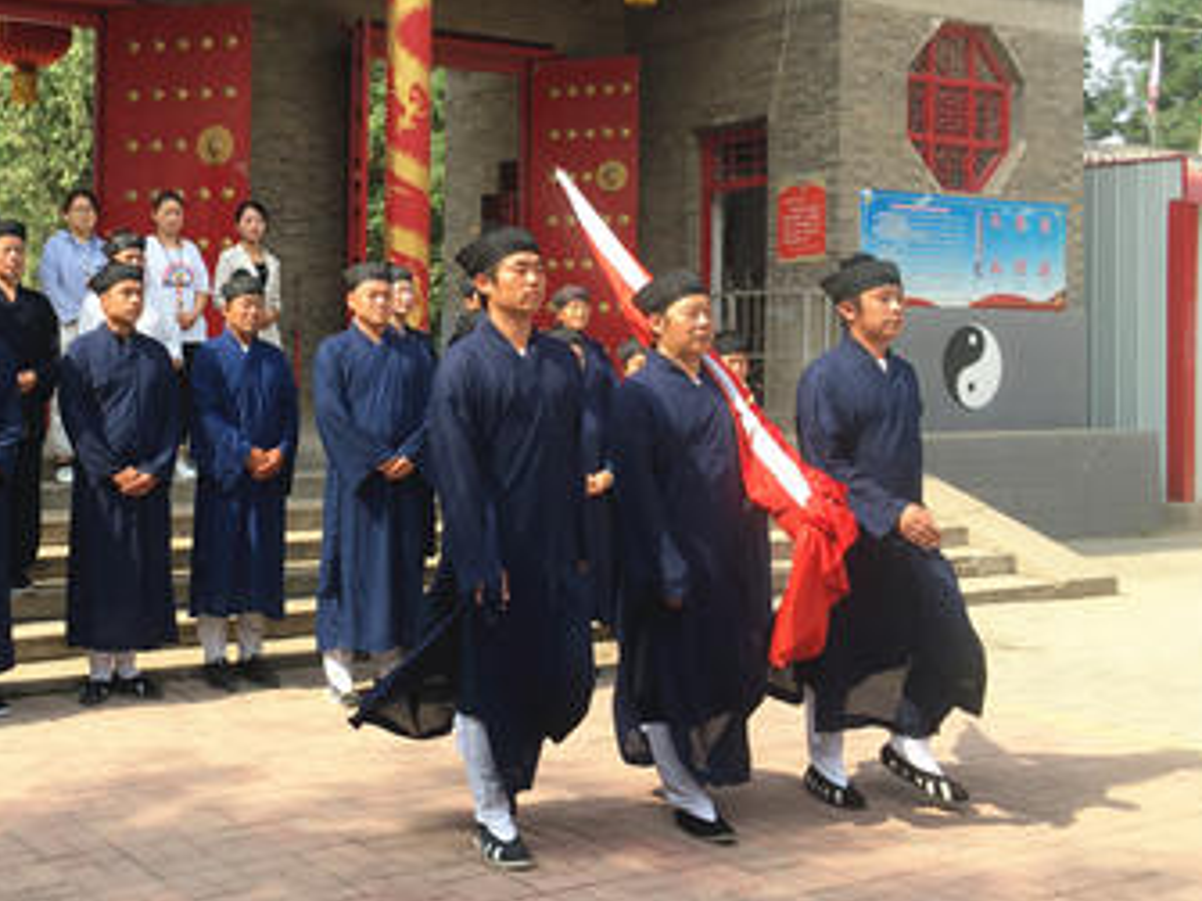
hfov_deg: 41.1
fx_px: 1562
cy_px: 312
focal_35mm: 45
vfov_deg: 31.9
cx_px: 323
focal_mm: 4.15
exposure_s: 1/499
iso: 25
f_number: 2.2
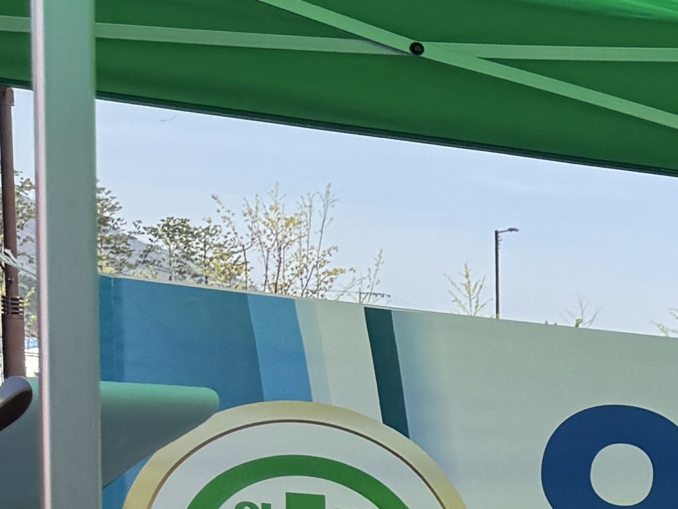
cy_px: 850
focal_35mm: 130
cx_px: 1808
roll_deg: -3.5
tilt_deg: -7.3
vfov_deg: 10.8
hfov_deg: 11.4
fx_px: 2546
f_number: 1.78
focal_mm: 6.76
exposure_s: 1/3096
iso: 80
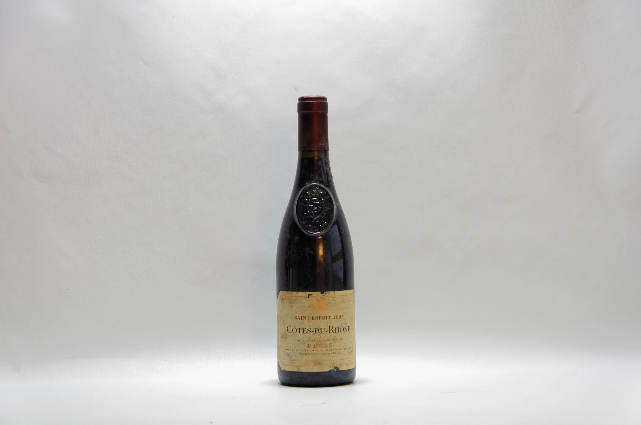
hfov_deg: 28.1
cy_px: 212
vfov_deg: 18.8
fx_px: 1279
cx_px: 320
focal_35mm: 72
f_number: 6.3
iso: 400
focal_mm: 48
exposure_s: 1/40
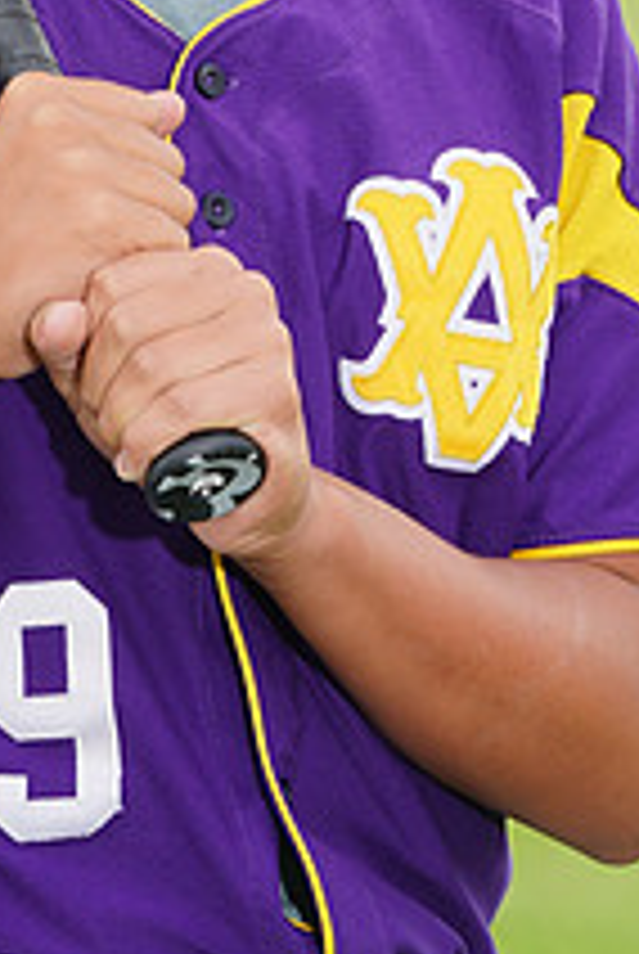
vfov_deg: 3.0
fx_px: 17912
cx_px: 124
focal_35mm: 675
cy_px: -225
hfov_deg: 2.0
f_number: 9
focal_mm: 247
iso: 200
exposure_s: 1/250
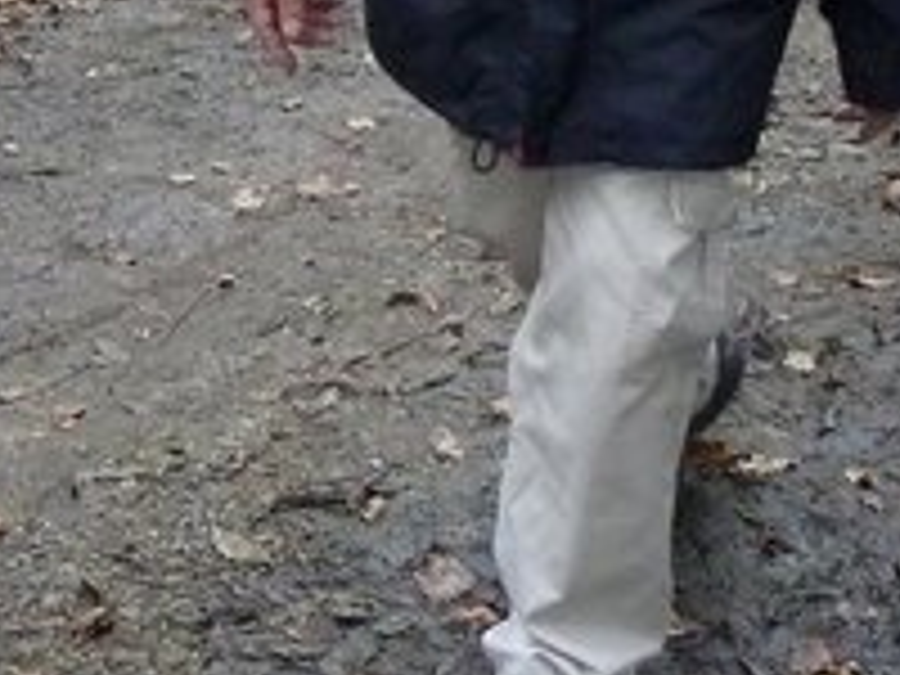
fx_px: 2600
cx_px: 14
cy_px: -544
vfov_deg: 13.3
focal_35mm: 100
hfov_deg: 19.1
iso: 320
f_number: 3.3
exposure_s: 1/125
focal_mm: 4.1
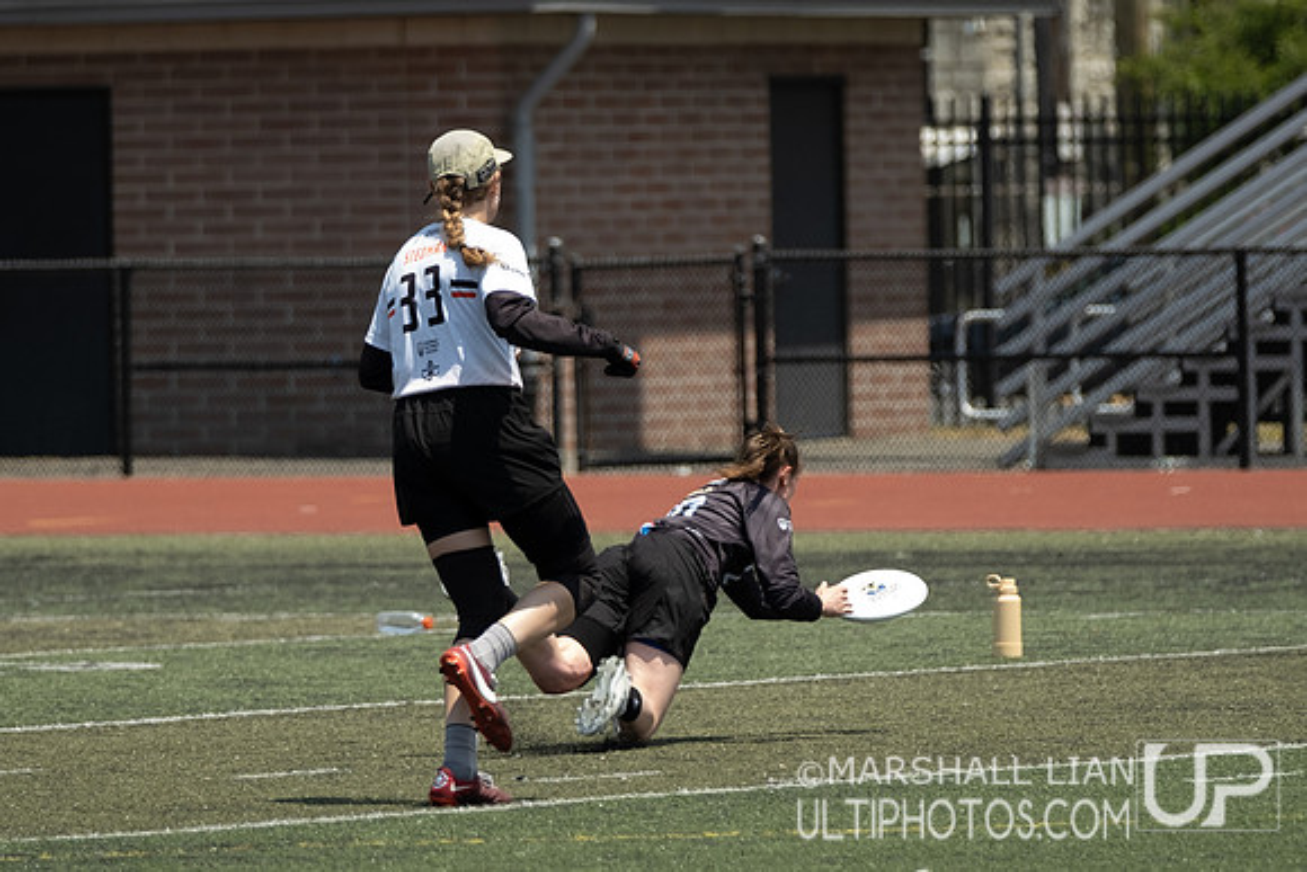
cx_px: 577
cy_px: 495
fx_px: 14734
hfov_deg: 5.1
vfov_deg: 3.4
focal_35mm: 406
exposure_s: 1/1600
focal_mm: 140
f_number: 2.8
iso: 100
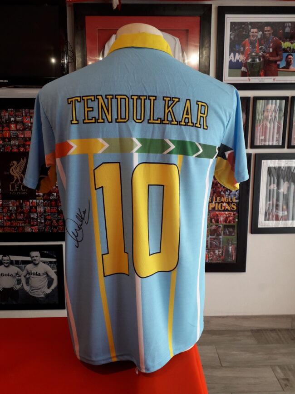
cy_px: 197
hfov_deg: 51.3
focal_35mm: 27
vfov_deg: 65.3
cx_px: 148
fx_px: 307
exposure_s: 1/100
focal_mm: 3.6
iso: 50
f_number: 1.9
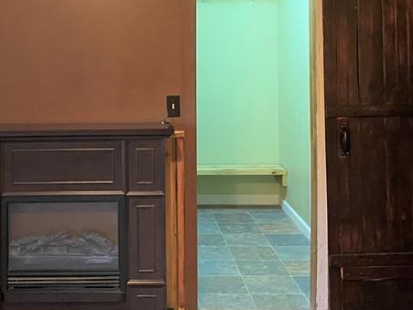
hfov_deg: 32.2
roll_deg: +0.2
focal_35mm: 59
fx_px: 704
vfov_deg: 24.0
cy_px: 24
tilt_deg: -1.0
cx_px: 109
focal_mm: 4.25
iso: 640
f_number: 1.8
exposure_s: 1/30
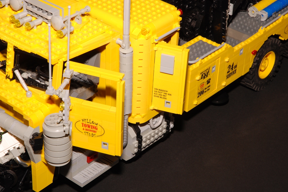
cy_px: 96
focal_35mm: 105
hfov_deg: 19.4
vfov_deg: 13.1
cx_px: 144
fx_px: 841
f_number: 18
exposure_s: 1/200
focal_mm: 70
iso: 200
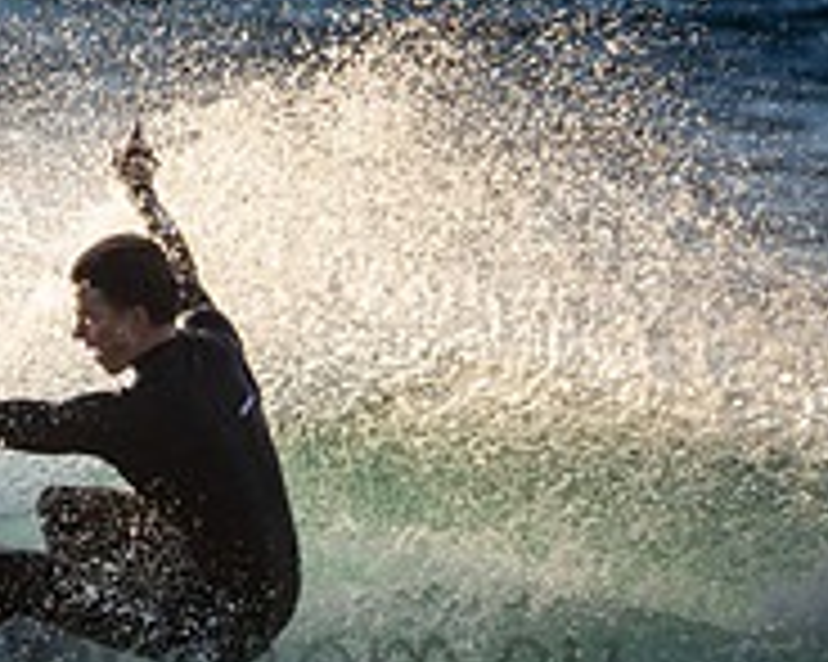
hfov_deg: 0.9
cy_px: 619
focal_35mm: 2215
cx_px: 144
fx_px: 54251
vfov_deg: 0.7
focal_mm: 500
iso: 220
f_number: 5.6
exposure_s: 1/640
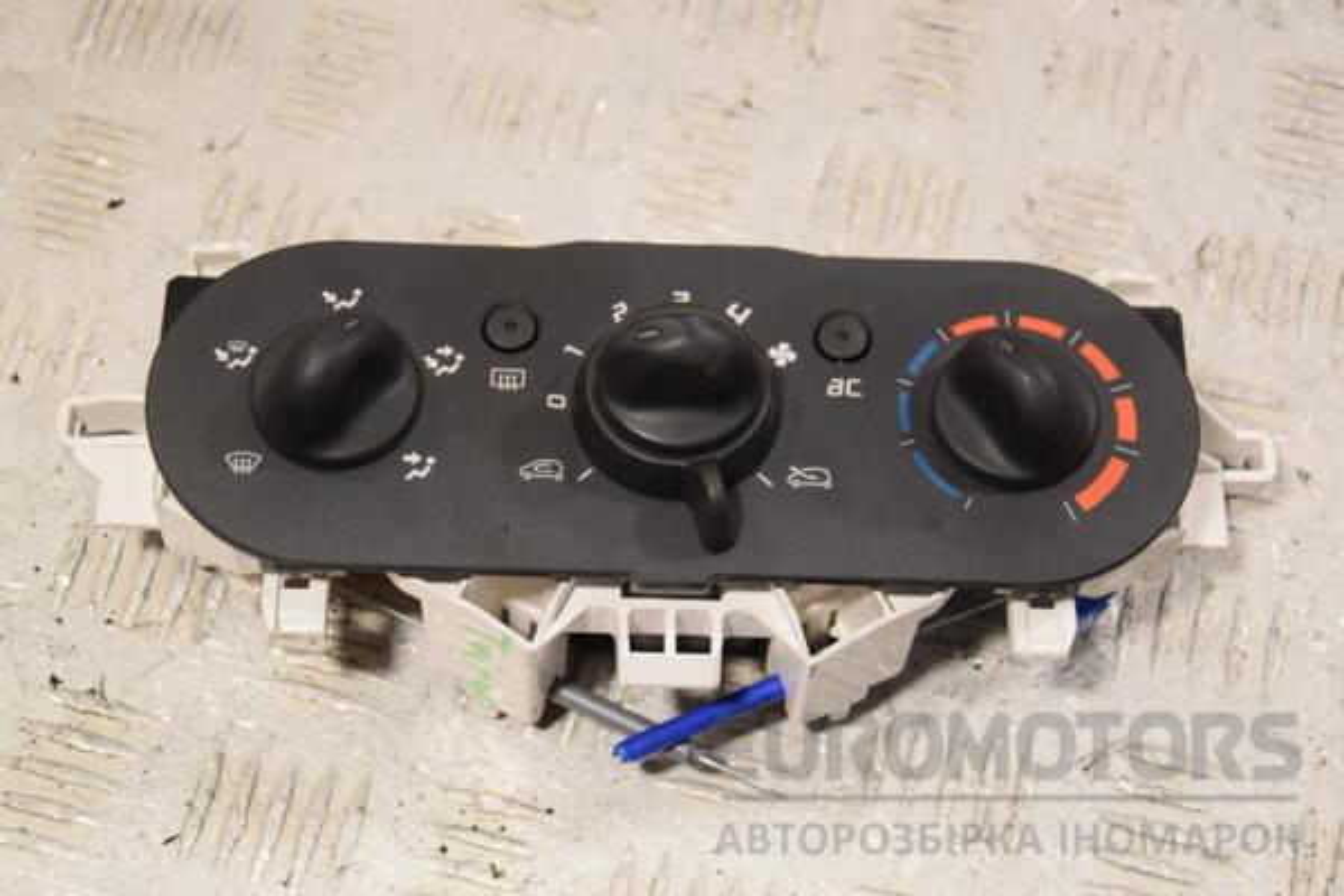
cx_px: 672
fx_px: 2800
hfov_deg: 27.0
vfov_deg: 18.2
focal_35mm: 75
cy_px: 448
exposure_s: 1/100
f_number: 5
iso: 400
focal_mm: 50
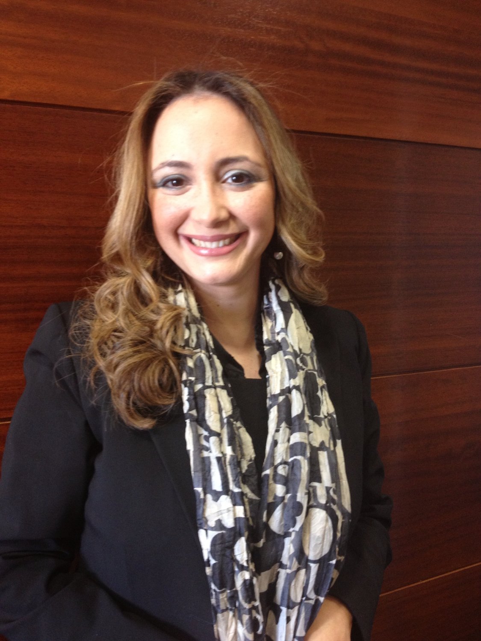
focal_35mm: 35
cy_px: 320
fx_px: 648
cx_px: 240
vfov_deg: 52.6
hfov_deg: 40.7
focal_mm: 4.28
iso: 125
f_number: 2.4
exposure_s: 1/20
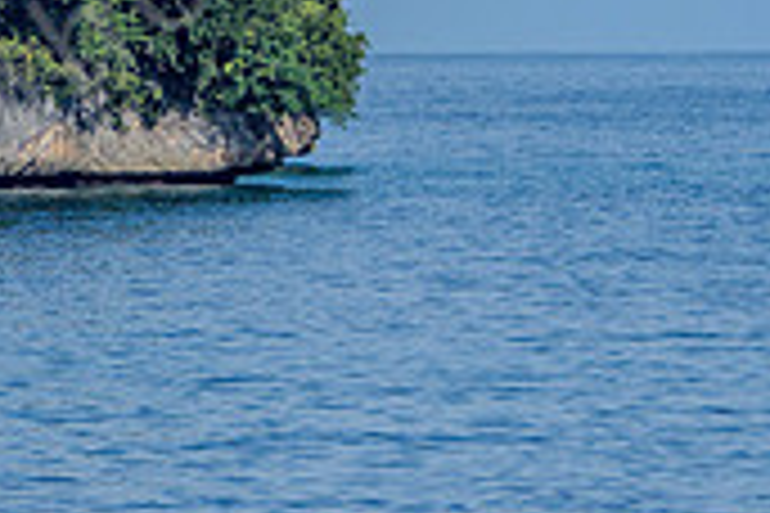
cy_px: 70
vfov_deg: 1.5
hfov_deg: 2.2
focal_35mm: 947
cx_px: 27
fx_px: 20254
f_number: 9
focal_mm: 280
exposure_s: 1/1000
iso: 320
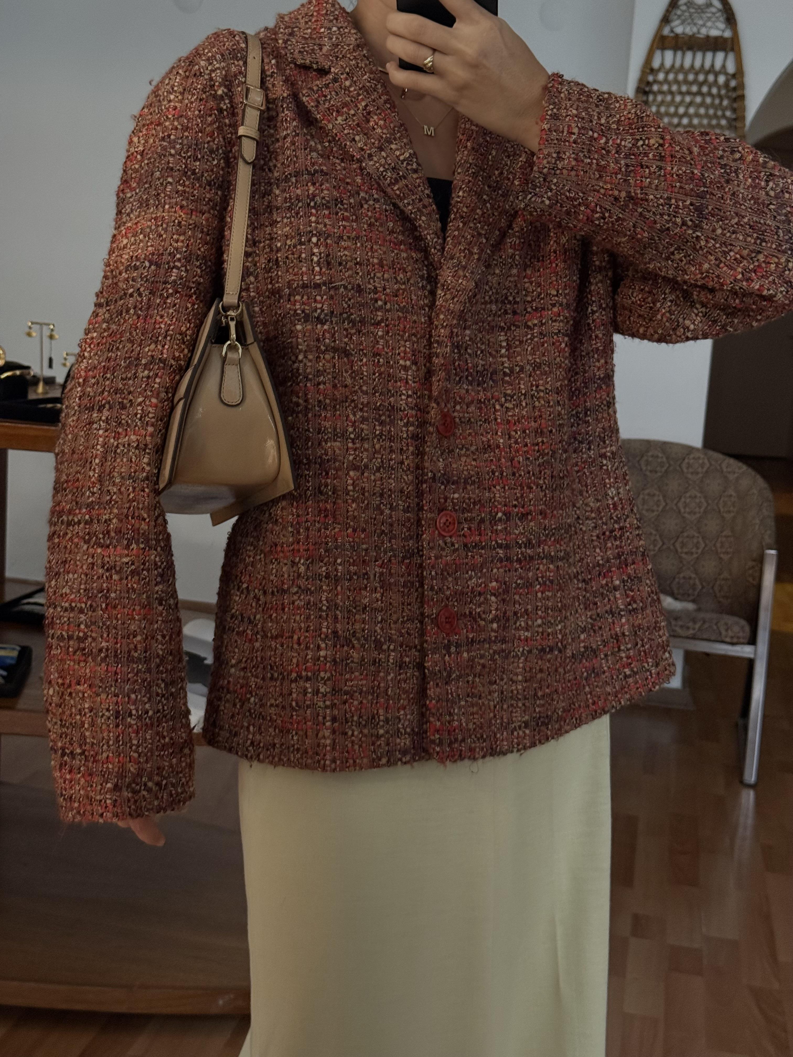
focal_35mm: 48
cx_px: 396
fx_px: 1466
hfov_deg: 30.3
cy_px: 528
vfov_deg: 39.7
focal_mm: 6.76
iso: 400
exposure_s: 1/33
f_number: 1.78
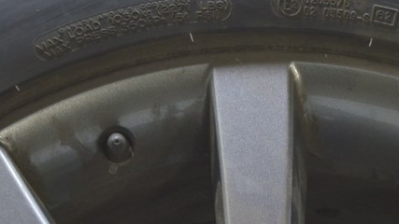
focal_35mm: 196
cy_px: 175
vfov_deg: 6.2
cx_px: 250
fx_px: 2073
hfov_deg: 11.0
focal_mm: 52
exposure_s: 1/20
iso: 400
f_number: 5.6
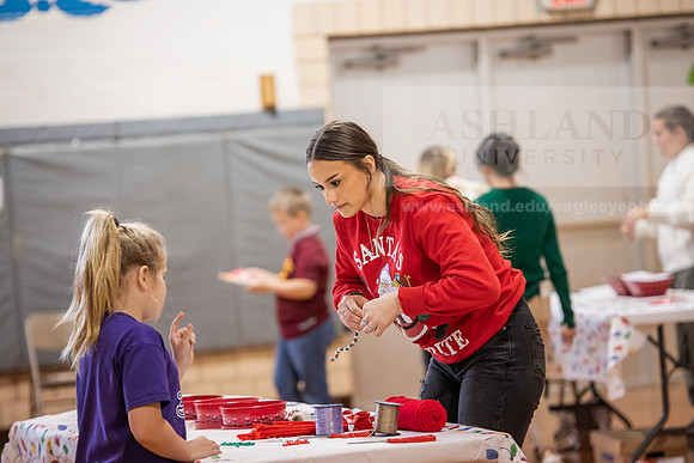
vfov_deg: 9.5
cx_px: 347
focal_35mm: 145
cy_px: 232
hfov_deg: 14.2
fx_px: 2796
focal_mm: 145
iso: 1600
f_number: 3.2
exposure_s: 1/200
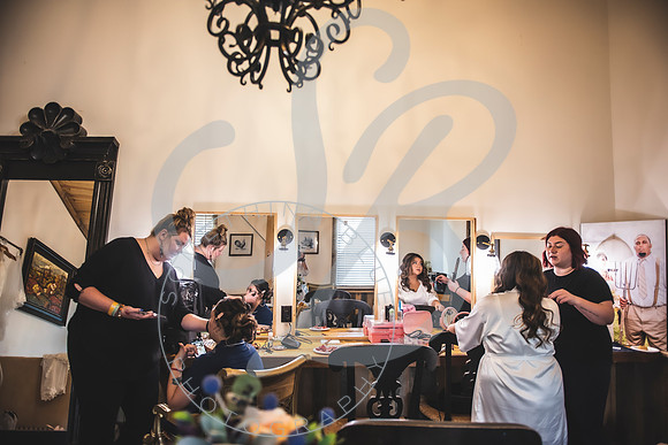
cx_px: 334
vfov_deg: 53.2
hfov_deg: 73.7
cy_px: 222
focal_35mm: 24
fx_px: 445
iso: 1000
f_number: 2.8
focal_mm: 24
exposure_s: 1/100
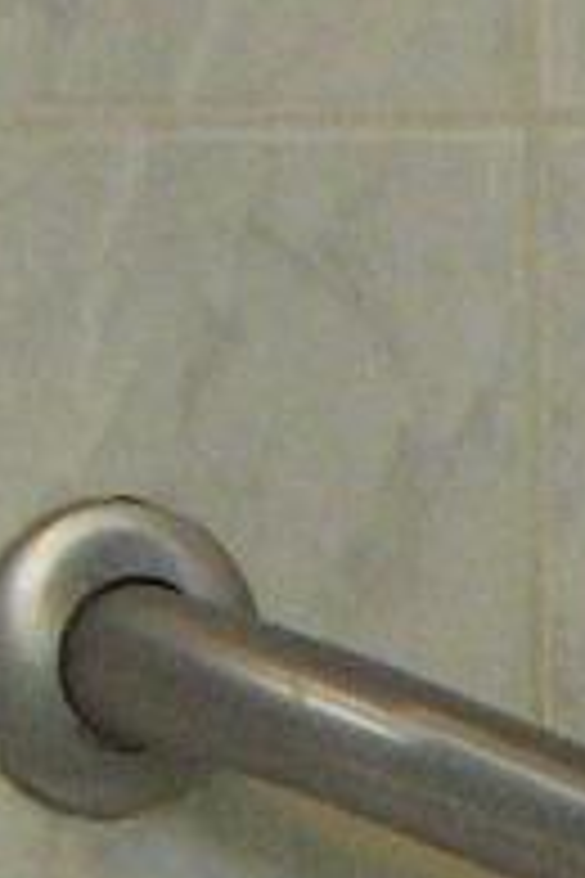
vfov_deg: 6.9
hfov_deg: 4.3
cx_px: 2336
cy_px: 1135
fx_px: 7190
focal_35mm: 295
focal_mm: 6.3
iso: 400
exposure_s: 1/80
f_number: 3.1
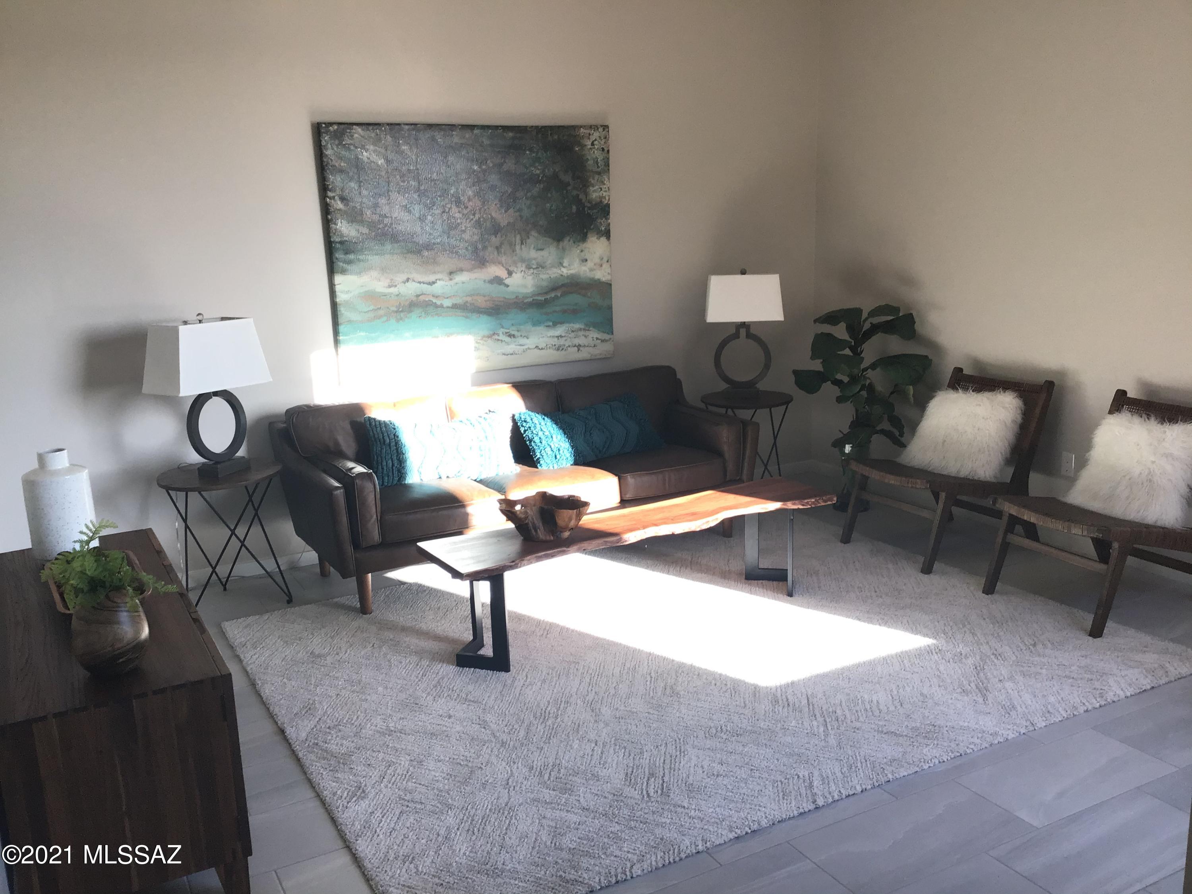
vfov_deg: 45.4
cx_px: 596
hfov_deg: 58.4
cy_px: 447
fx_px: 1067
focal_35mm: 31
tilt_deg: -12.9
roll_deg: +1.4
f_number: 2.4
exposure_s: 1/60
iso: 25
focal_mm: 3.3
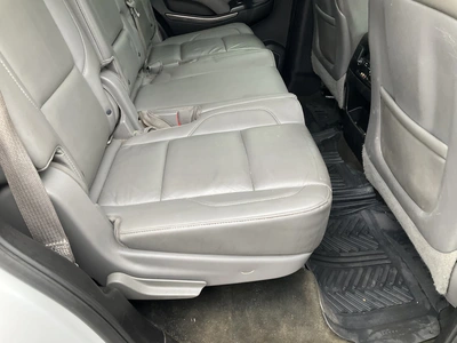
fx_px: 383
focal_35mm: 29
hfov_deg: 61.7
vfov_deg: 48.2
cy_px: 172
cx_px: 228
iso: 64
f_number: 1.8
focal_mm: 3
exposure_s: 1/104
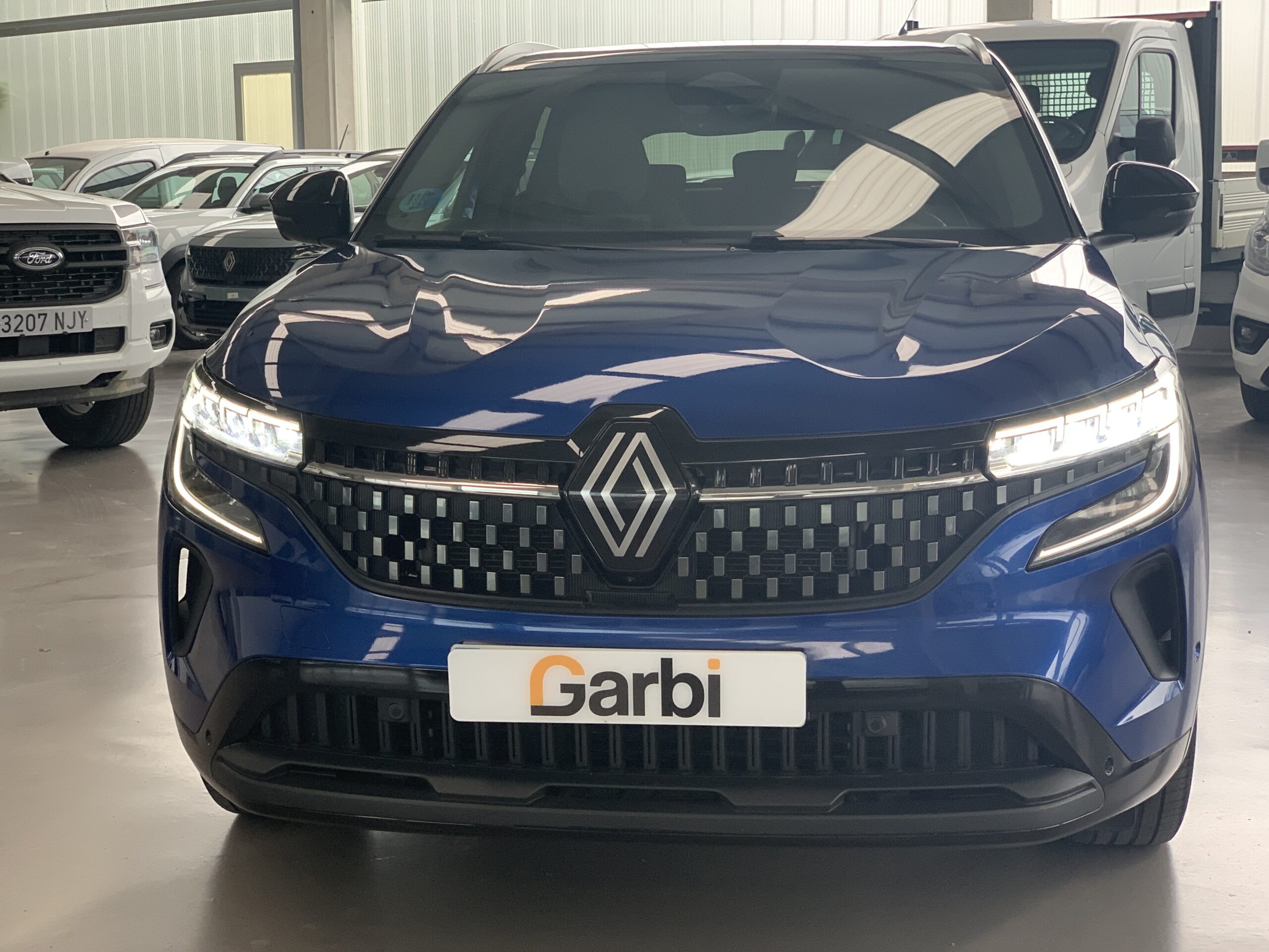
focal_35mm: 52
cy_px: 476
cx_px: 634
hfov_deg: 36.8
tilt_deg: -9.2
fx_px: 1906
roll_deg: +0.7
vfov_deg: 28.0
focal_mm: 6
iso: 100
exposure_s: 1/98
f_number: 2.4
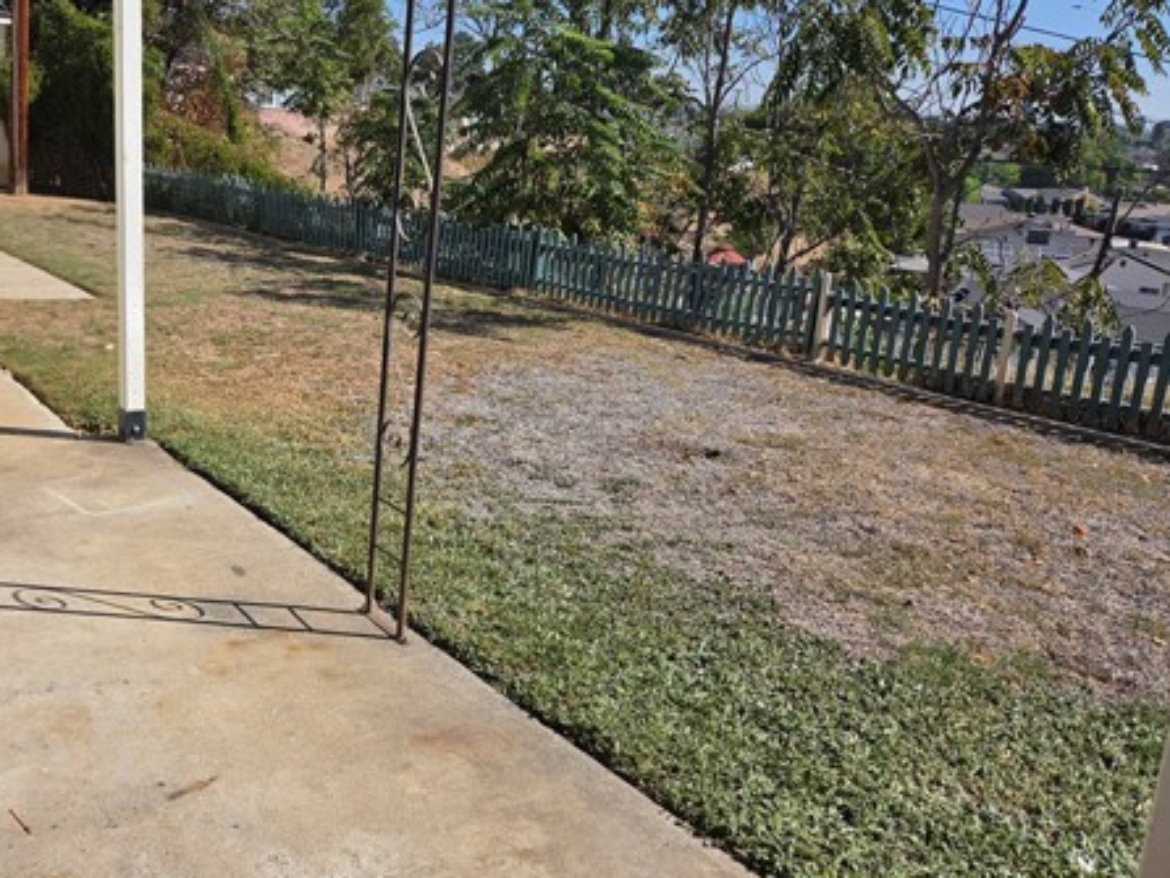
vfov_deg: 43.0
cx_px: 365
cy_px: 411
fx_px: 1116
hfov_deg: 53.9
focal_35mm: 33
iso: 80
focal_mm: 5.4
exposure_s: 1/10000
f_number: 1.8
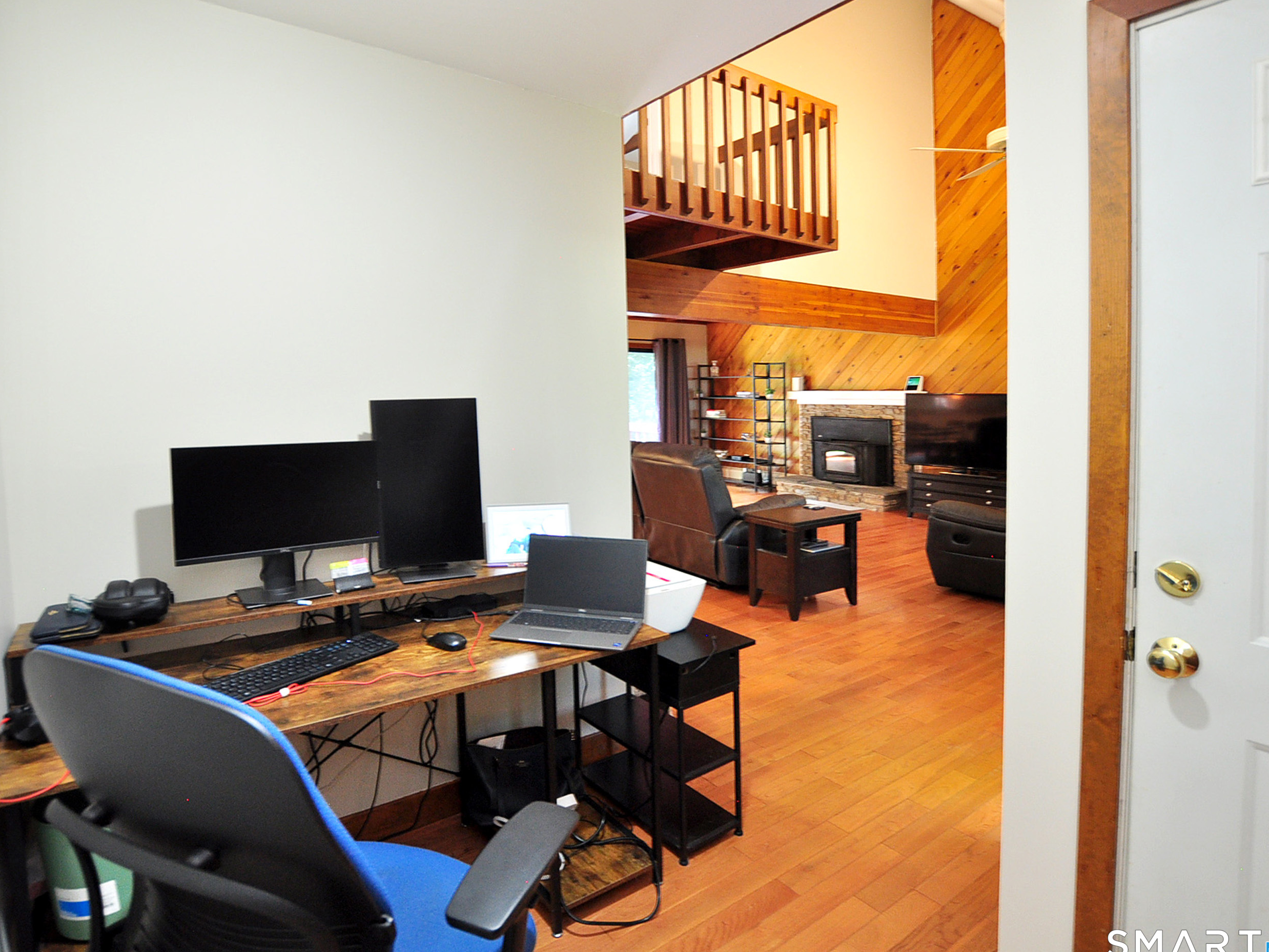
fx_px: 680
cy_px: 476
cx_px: 586
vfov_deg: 69.9
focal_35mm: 19
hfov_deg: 85.8
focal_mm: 11
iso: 640
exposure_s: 1/10
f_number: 4
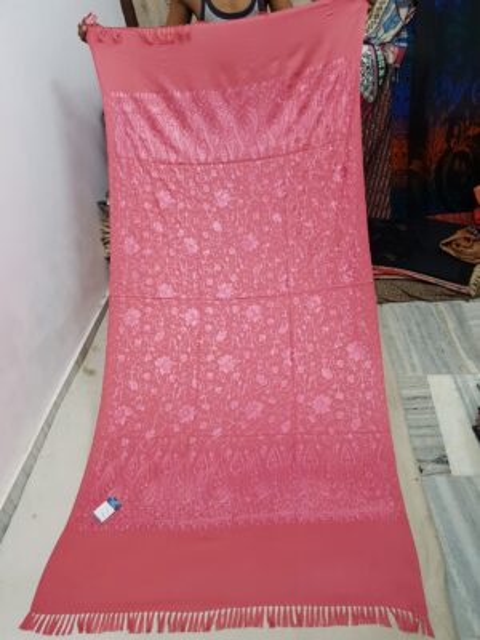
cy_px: 320
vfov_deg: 67.3
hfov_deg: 53.1
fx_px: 481
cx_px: 240
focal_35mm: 26
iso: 160
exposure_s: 1/25
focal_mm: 4.2
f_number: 1.7
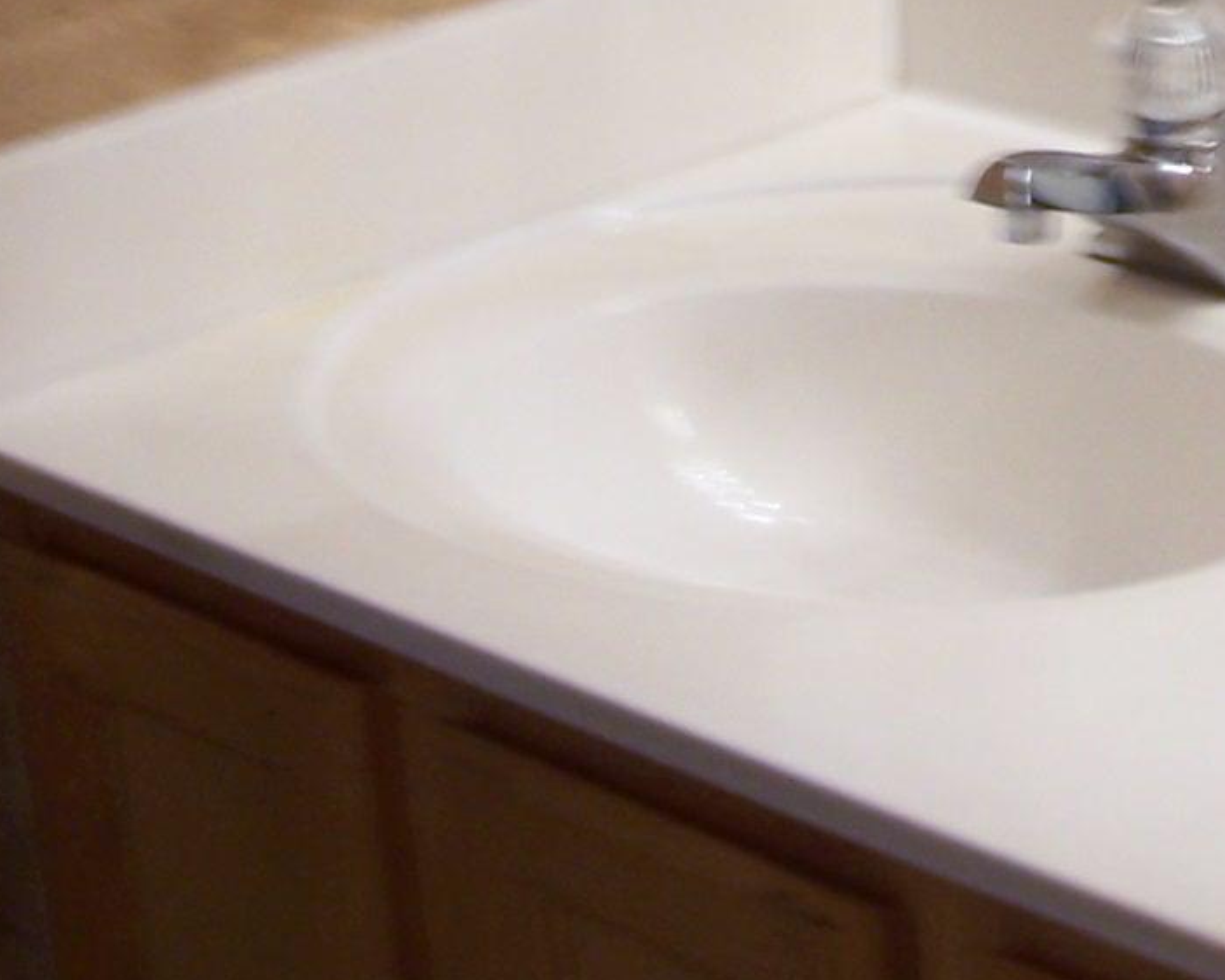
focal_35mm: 136
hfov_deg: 13.9
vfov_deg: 11.0
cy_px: -340
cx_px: 1312
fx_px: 4929
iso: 80
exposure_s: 1/10
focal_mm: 6.3
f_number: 2.8
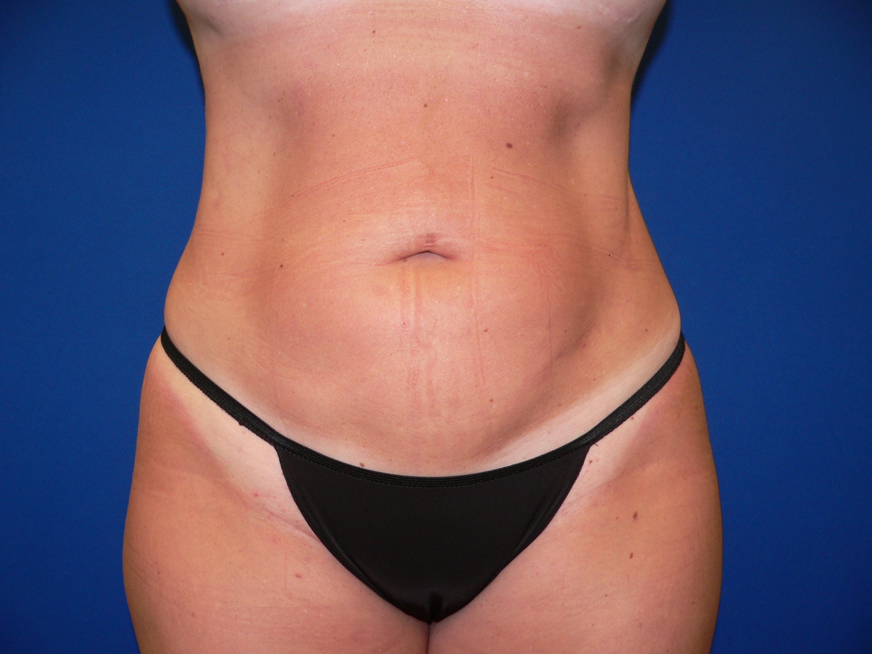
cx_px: 436
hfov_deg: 51.4
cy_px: 327
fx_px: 907
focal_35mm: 36
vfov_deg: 39.7
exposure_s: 1/60
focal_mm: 6
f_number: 2.8
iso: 100
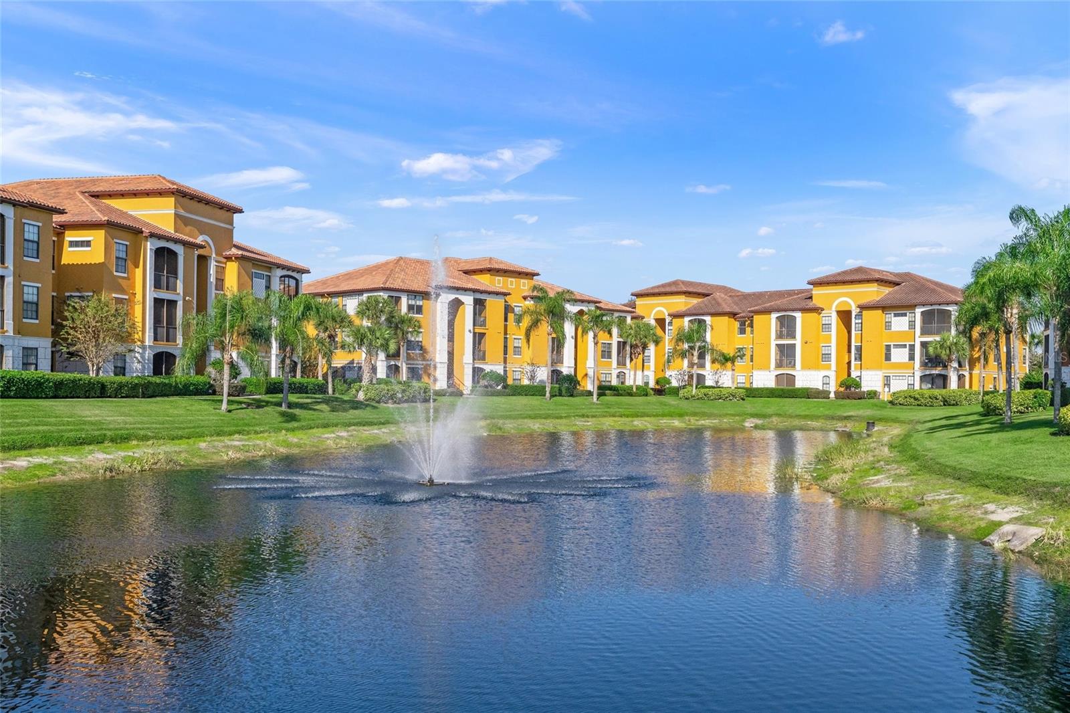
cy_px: 356
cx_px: 535
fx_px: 1070
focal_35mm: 36
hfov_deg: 53.1
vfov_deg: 36.9
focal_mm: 24
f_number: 5.6
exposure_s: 1/8000
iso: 800
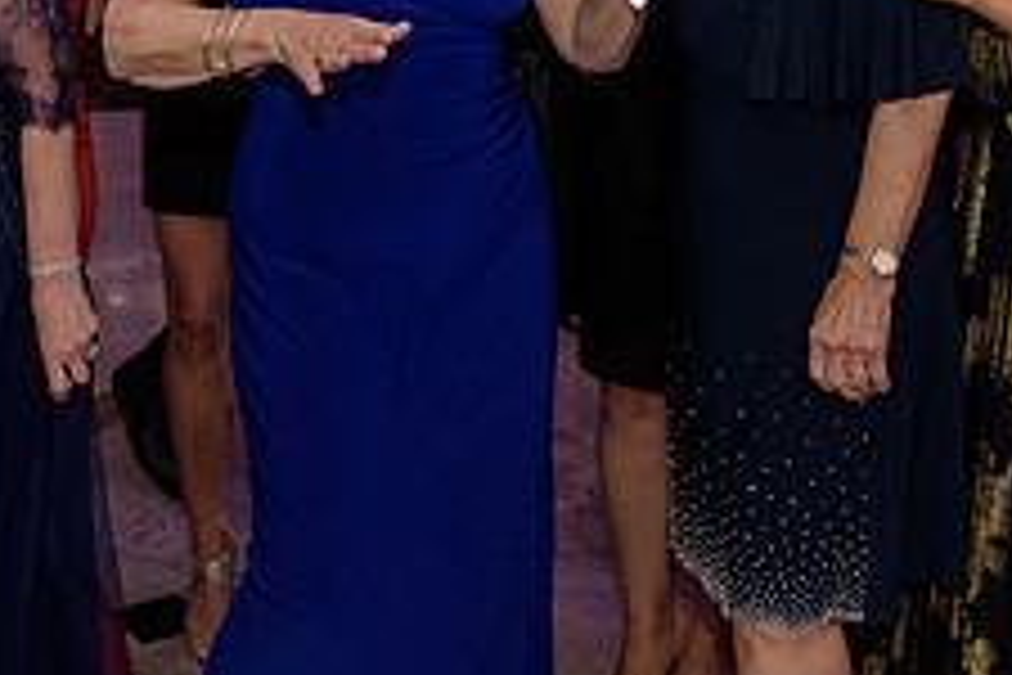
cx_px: 315
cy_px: -38
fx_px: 1883
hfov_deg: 29.8
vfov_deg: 19.6
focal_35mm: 67
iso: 1600
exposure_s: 1/125
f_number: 3.2
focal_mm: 26
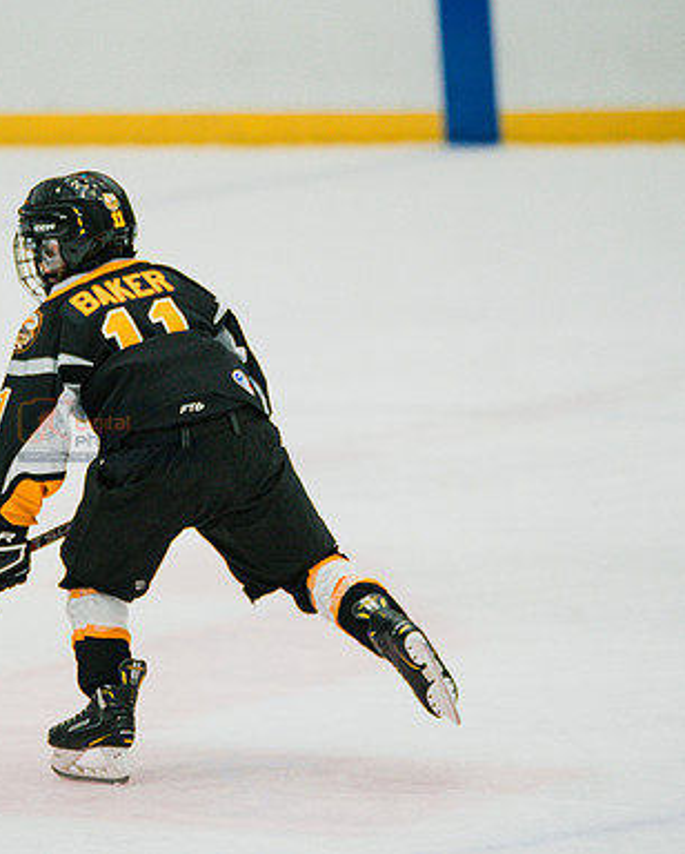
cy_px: 428
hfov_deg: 5.2
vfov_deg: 6.5
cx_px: 113
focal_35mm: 296
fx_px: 7489
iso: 3200
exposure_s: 1/2000
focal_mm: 209
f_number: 3.2
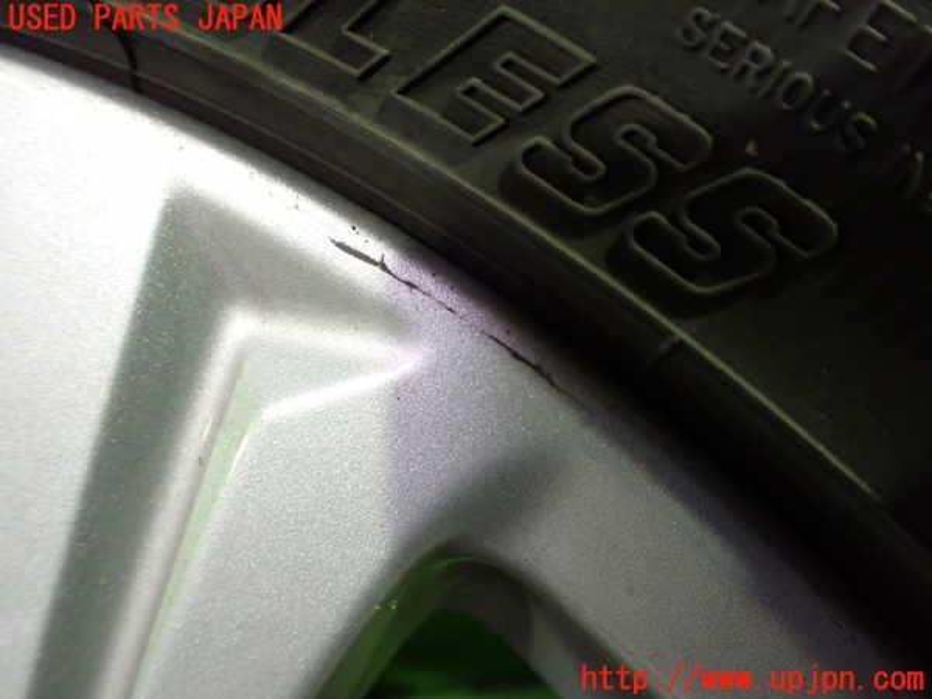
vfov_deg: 46.8
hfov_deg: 60.0
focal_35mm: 30
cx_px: 466
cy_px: 350
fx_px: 808
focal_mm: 5.4
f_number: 2.3
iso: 800
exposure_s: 1/60
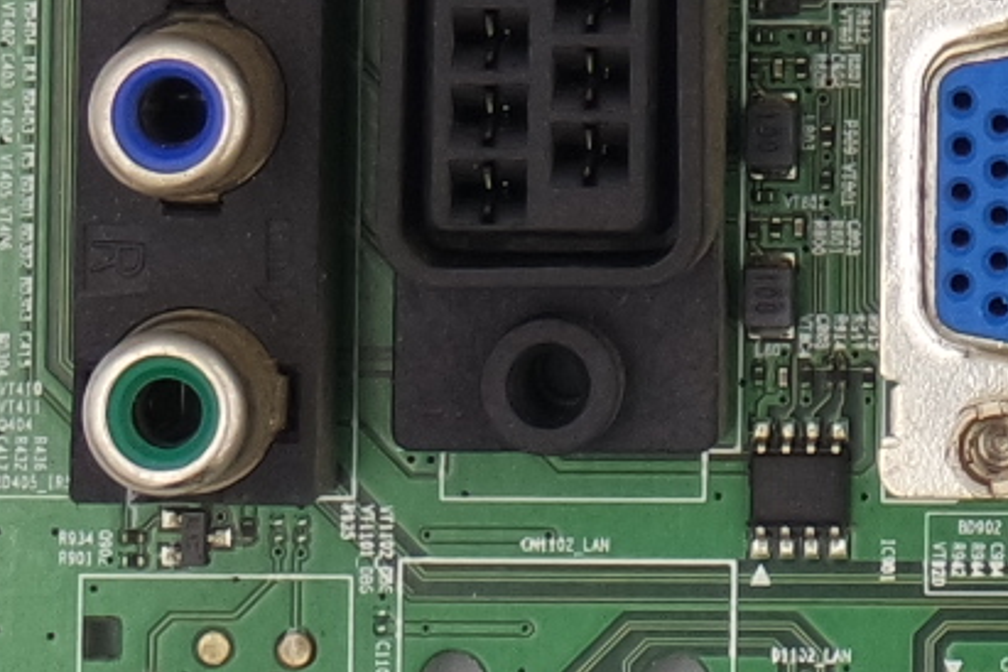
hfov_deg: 5.2
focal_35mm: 391
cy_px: -1113
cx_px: 1847
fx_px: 10947
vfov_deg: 3.5
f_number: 5
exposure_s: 1/125
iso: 160
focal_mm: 20
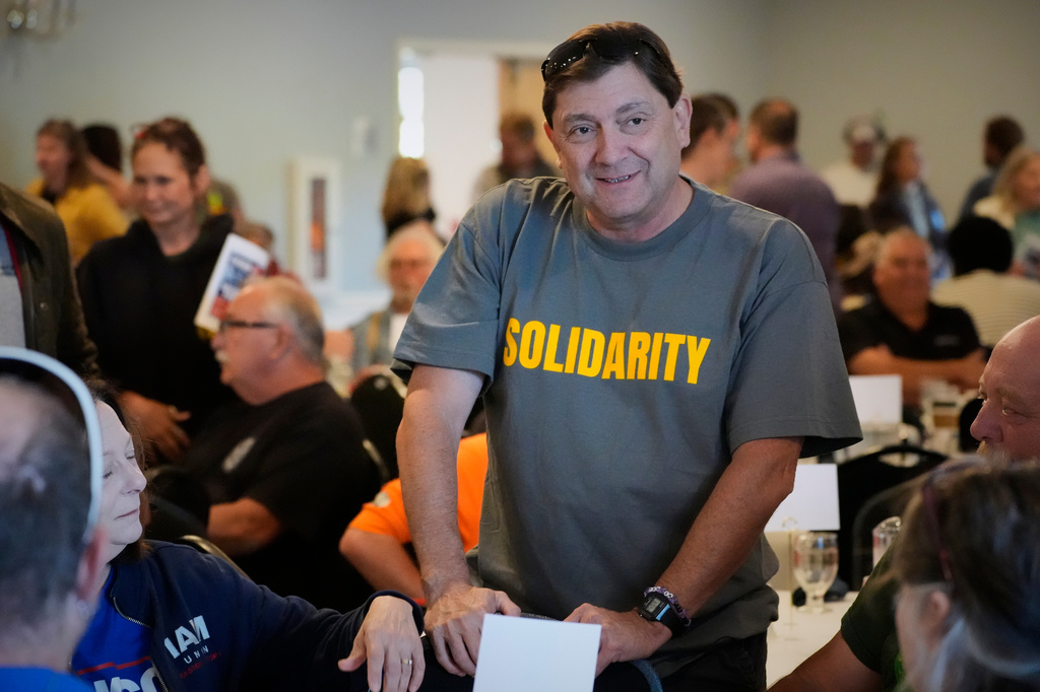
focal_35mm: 132
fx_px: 3812
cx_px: 520
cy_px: 346
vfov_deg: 10.4
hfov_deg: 15.5
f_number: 5.6
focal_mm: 132
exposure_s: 1/200
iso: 12800
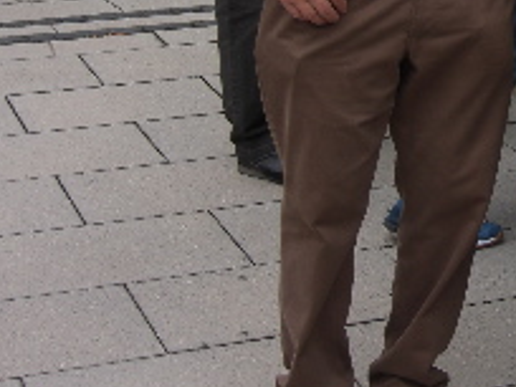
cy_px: -43
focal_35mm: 119
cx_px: 584
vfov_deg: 12.2
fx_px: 1774
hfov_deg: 16.0
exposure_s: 1/320
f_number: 2.8
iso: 80
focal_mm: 7.9
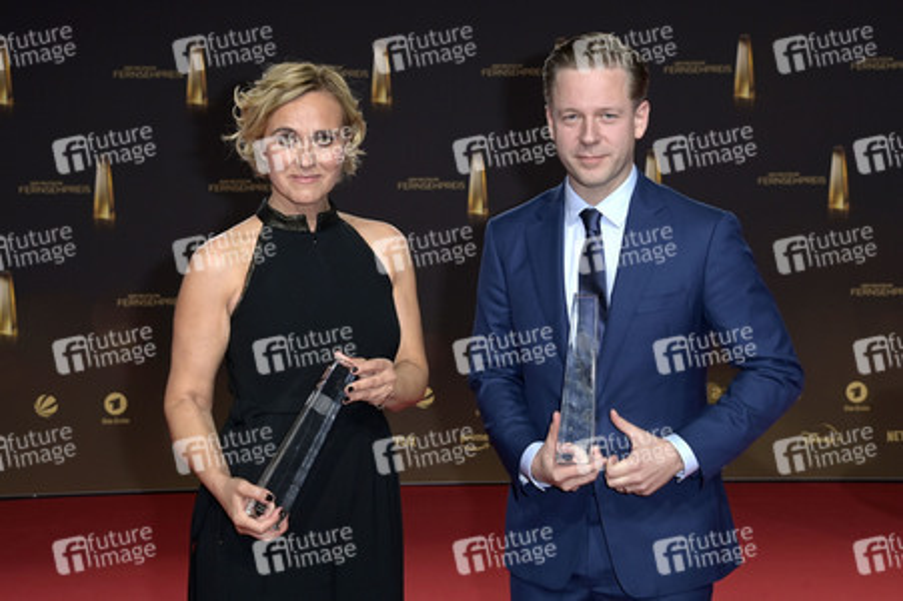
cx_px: 452
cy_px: 300
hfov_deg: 35.7
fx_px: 1404
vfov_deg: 24.2
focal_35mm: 56
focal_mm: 56
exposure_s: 1/125
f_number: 6.3
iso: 800
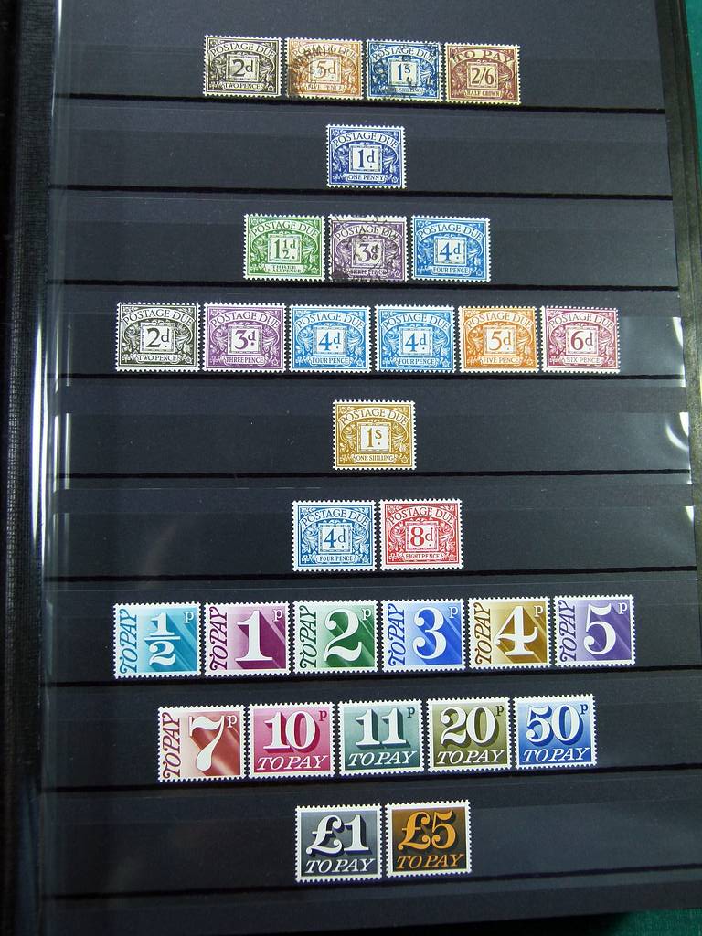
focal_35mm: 35
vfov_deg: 52.6
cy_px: 468
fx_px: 946
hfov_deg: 40.7
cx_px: 351
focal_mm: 6.3
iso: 100
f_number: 3.1
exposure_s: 1/60
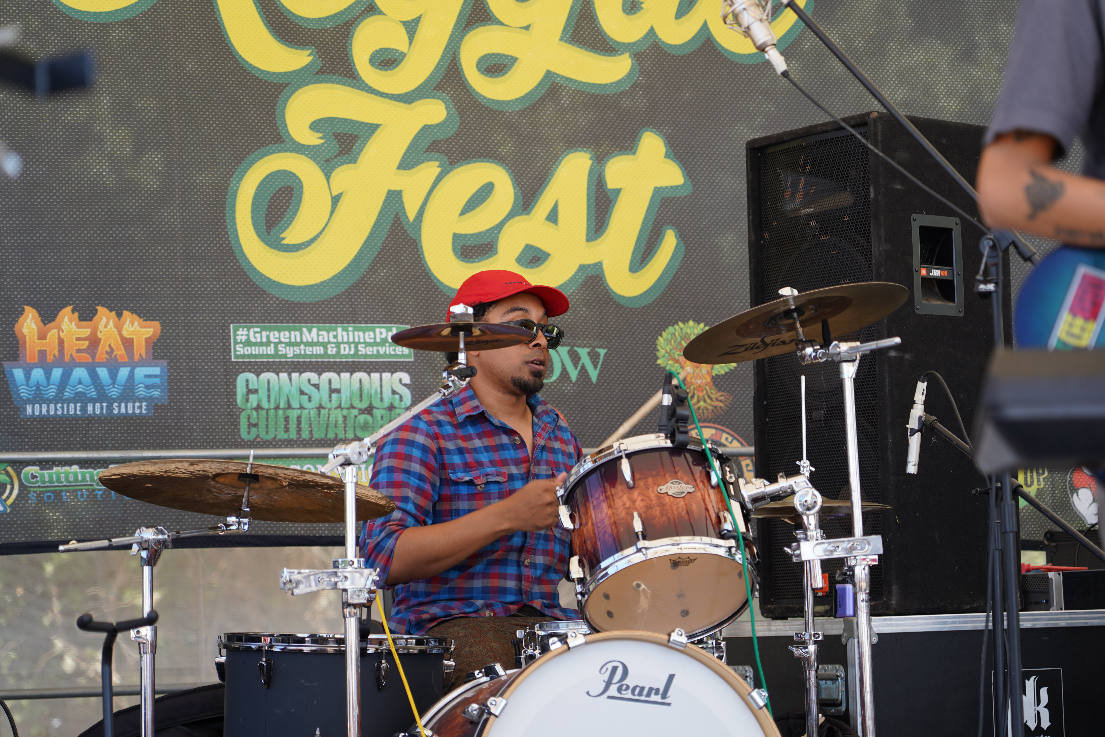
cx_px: 552
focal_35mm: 105
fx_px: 3223
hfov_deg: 19.5
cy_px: 368
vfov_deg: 13.0
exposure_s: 1/160
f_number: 4
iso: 100
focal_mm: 105
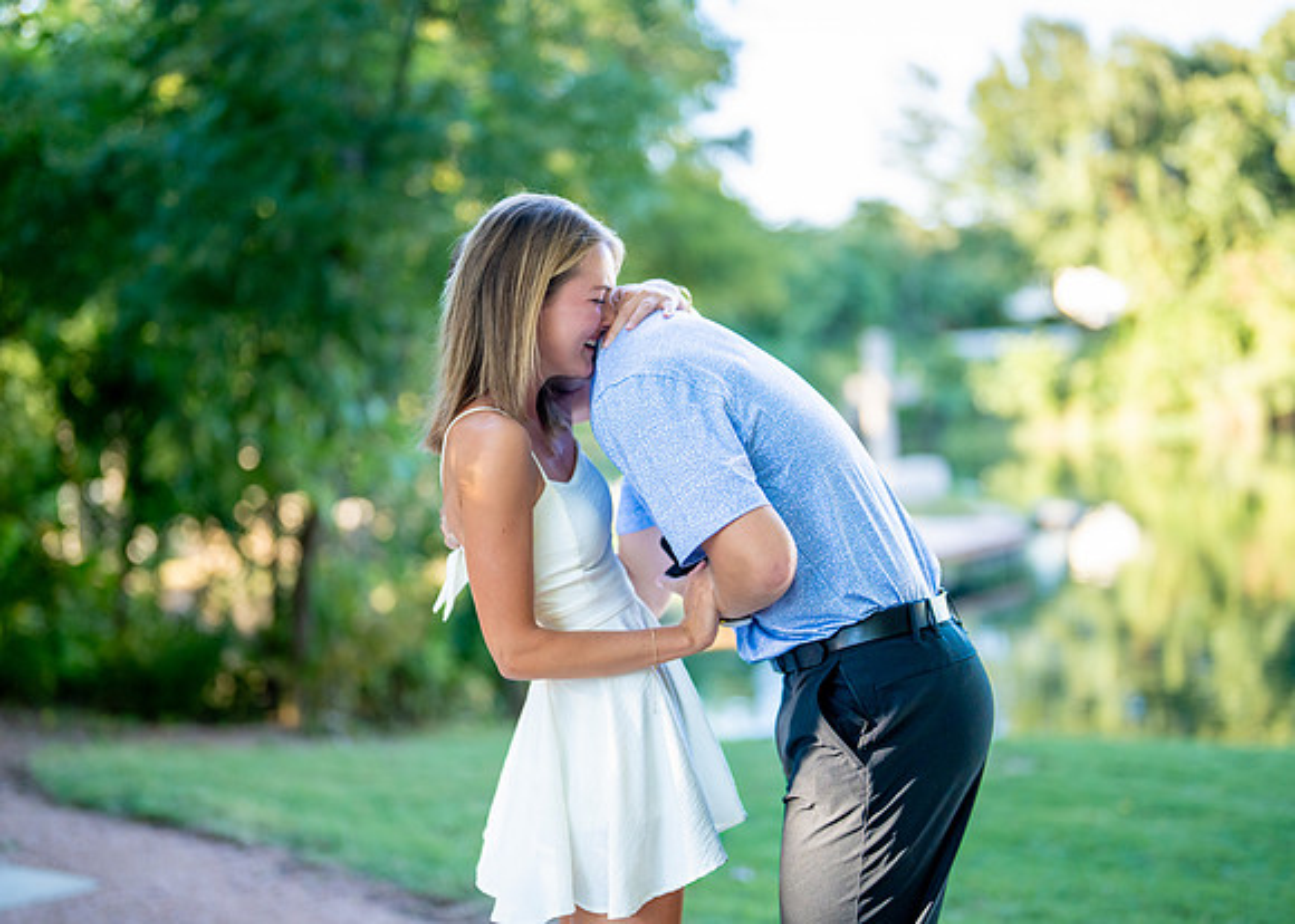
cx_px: 594
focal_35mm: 56
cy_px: 465
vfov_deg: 25.2
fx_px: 2066
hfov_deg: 34.8
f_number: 1.2
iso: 320
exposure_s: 1/1600
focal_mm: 50
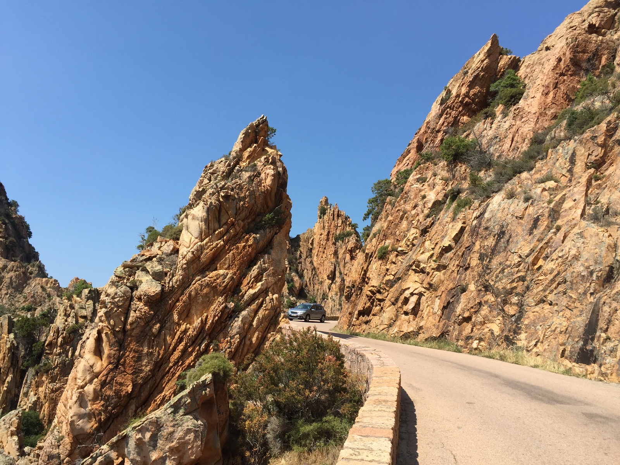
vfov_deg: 48.2
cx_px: 310
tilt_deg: +11.2
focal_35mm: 29
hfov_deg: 61.7
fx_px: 519
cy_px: 232
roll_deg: -4.6
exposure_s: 1/1799
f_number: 2.2
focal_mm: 4.15
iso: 32
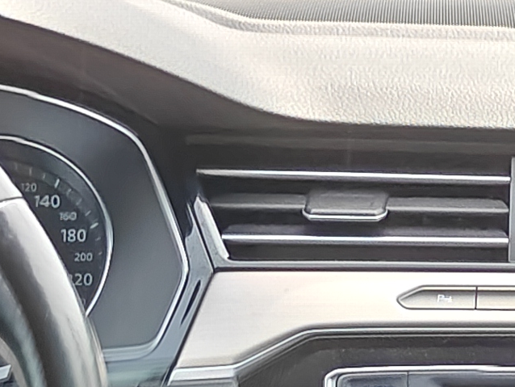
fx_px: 2292
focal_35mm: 154
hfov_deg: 12.6
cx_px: 577
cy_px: 336
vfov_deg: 9.6
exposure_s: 1/355
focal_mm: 5.59
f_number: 1.8
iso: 50
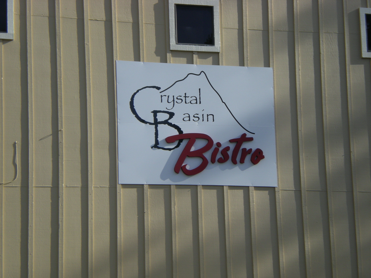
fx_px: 1125
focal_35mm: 105
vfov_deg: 14.1
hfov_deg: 18.7
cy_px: 139
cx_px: 186
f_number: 8
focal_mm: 17.3
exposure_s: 1/141
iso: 50
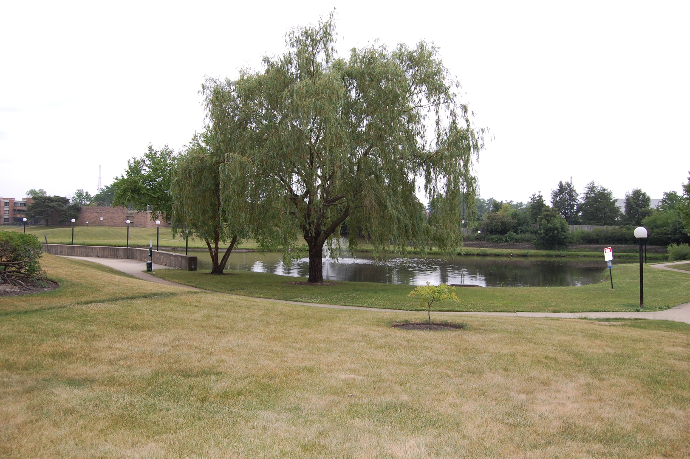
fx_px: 517
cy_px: 230
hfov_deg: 67.4
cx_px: 345
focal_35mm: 27
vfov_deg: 47.9
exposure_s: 1/500
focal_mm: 18
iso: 320
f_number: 5.6
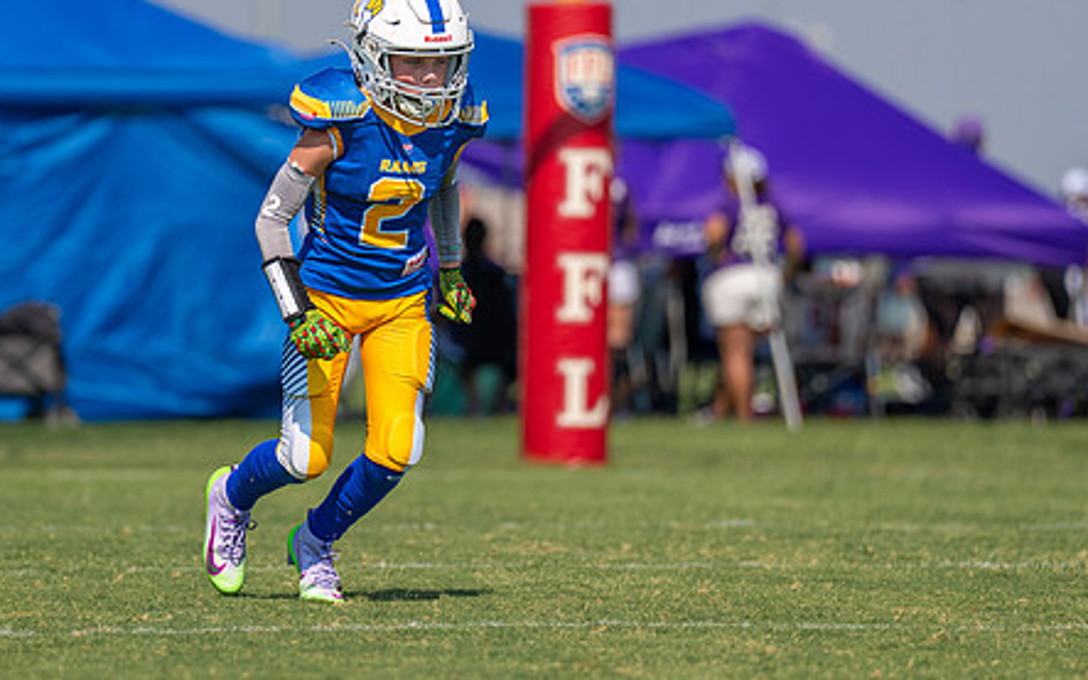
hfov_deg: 4.8
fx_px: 13078
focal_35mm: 441
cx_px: 346
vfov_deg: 3.0
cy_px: 208
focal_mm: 200
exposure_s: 1/3200
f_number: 2.8
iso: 100
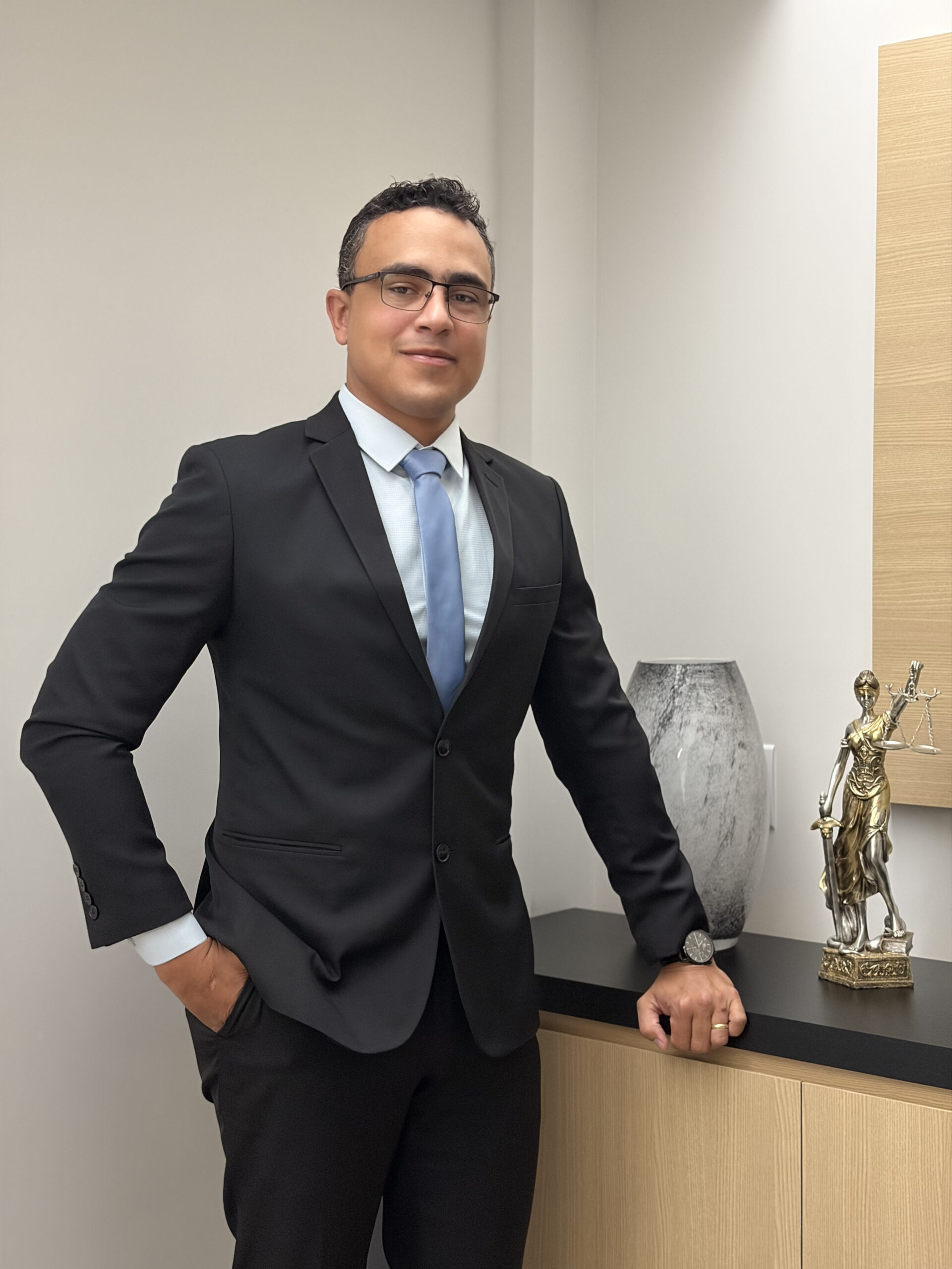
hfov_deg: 28.0
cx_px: 476
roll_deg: +0.0
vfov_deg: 36.8
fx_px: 1907
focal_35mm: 52
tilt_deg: -2.1
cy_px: 634
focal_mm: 5.96
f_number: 1.6
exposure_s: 1/40
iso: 200
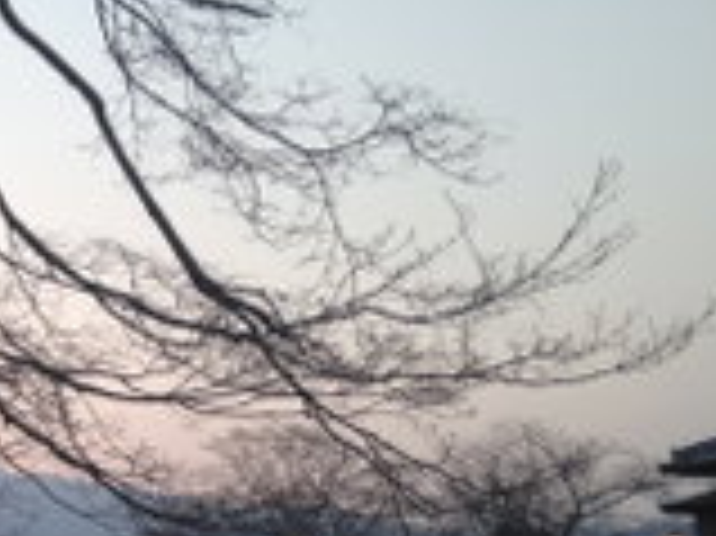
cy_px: 667
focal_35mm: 83
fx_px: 1715
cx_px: -54
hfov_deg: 22.4
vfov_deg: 16.9
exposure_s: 1/20
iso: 50
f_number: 2.4
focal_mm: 4.12
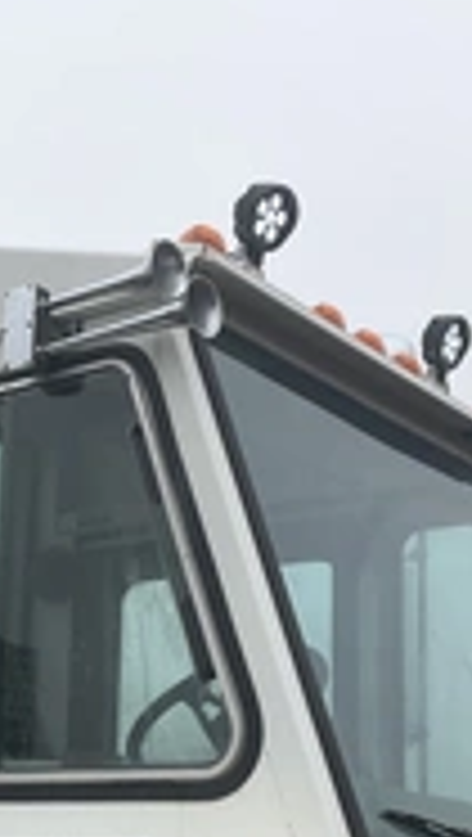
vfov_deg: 30.7
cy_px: 567
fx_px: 1509
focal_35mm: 68
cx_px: 49
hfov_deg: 17.5
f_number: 1.8
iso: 25
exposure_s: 1/898
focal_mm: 3
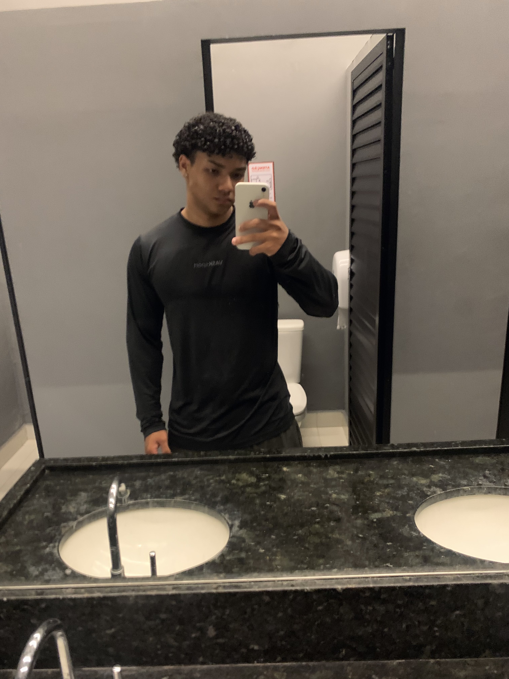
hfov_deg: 53.1
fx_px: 510
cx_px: 254
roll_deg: +3.3
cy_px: 340
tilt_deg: -11.9
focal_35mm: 26
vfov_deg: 67.3
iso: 640
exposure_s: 1/20
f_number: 1.8
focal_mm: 4.25
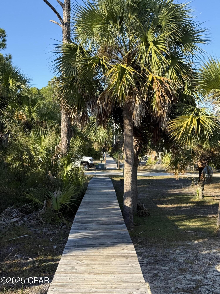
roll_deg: -0.3
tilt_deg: -0.9
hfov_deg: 30.3
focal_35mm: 48
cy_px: 147
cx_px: 110
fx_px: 407
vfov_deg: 39.7
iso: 100
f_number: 1.78
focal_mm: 6.76
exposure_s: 1/1642
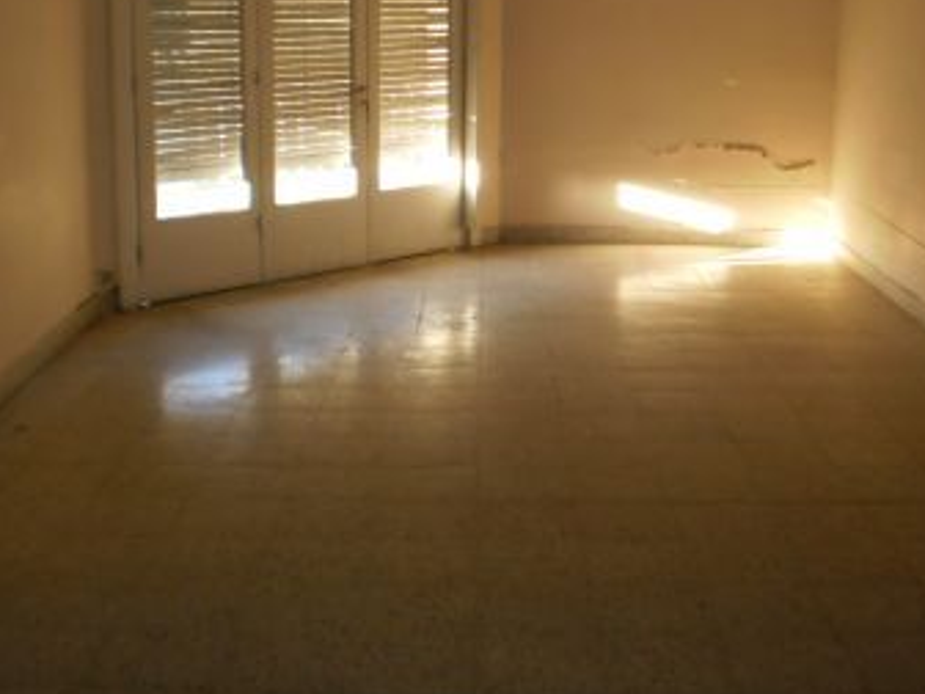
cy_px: 220
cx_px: 546
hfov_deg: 38.1
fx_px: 1336
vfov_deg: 28.9
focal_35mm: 50
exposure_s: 1/30
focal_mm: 6.3
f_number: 3.1
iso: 200
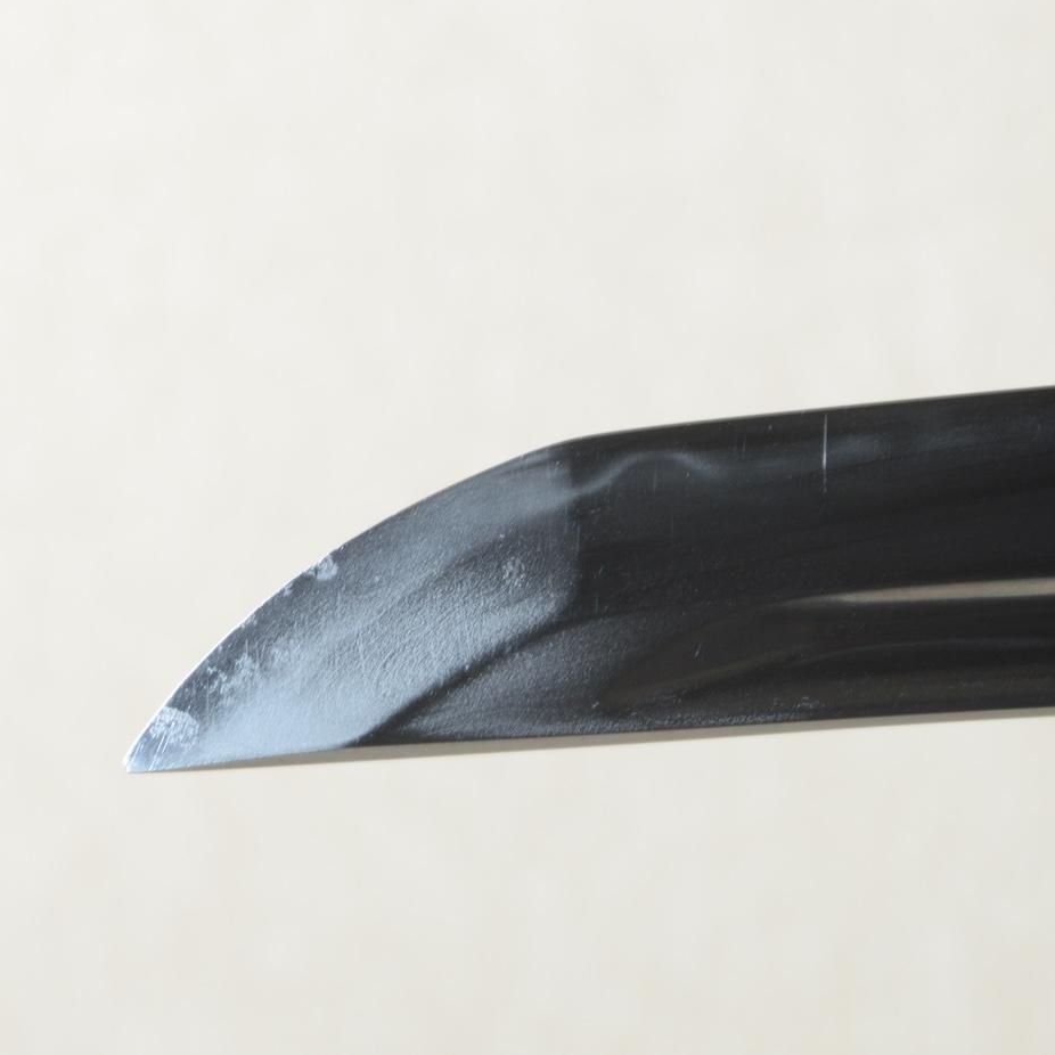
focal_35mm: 231
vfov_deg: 7.6
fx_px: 7965
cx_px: 578
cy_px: 526
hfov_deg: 7.6
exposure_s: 1/2
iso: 400
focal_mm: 120
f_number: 11
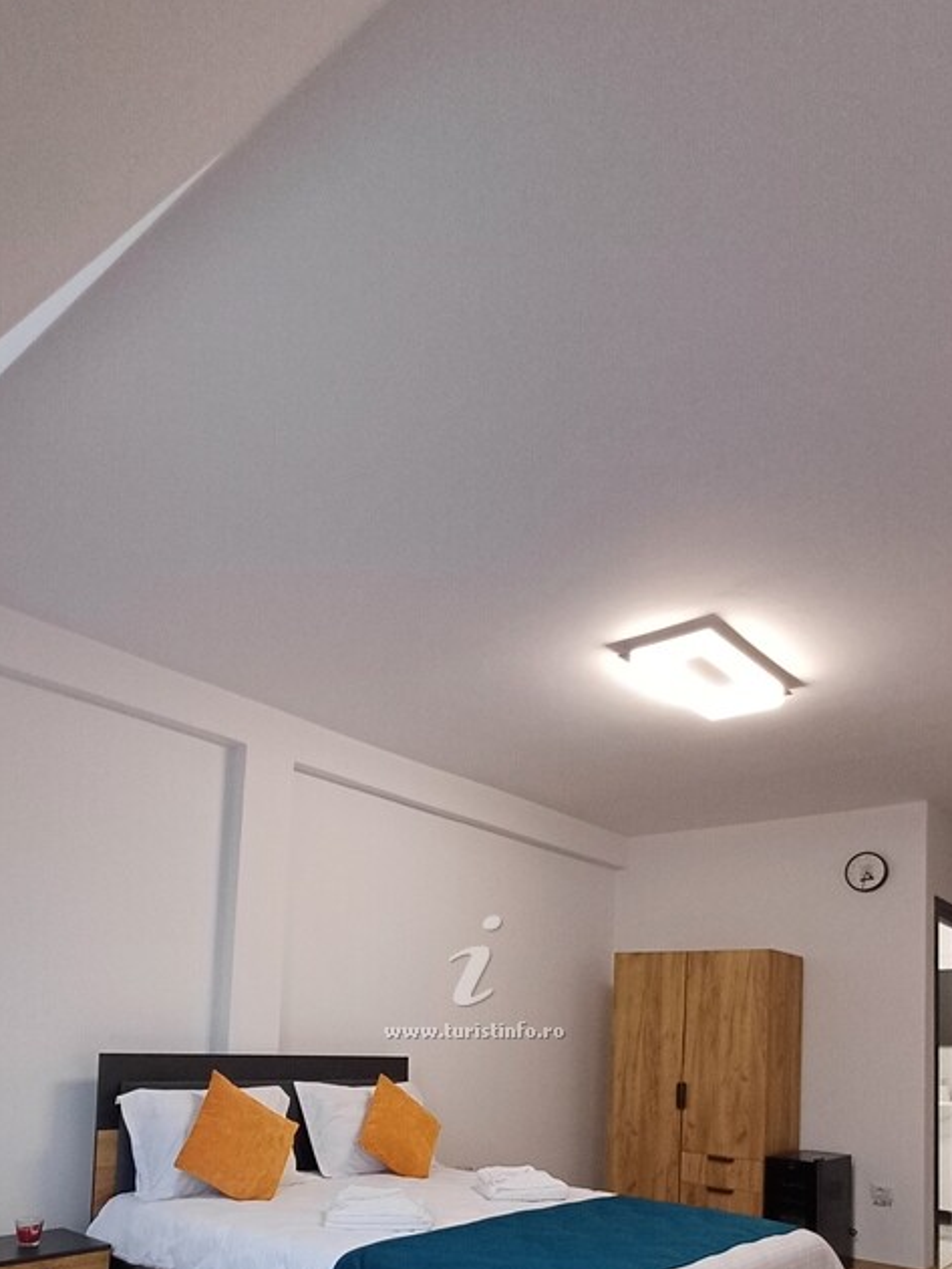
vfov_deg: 63.5
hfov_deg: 53.1
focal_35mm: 26
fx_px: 953
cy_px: 945
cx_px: 445
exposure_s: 1/33
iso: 200
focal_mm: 1.64
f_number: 2.2
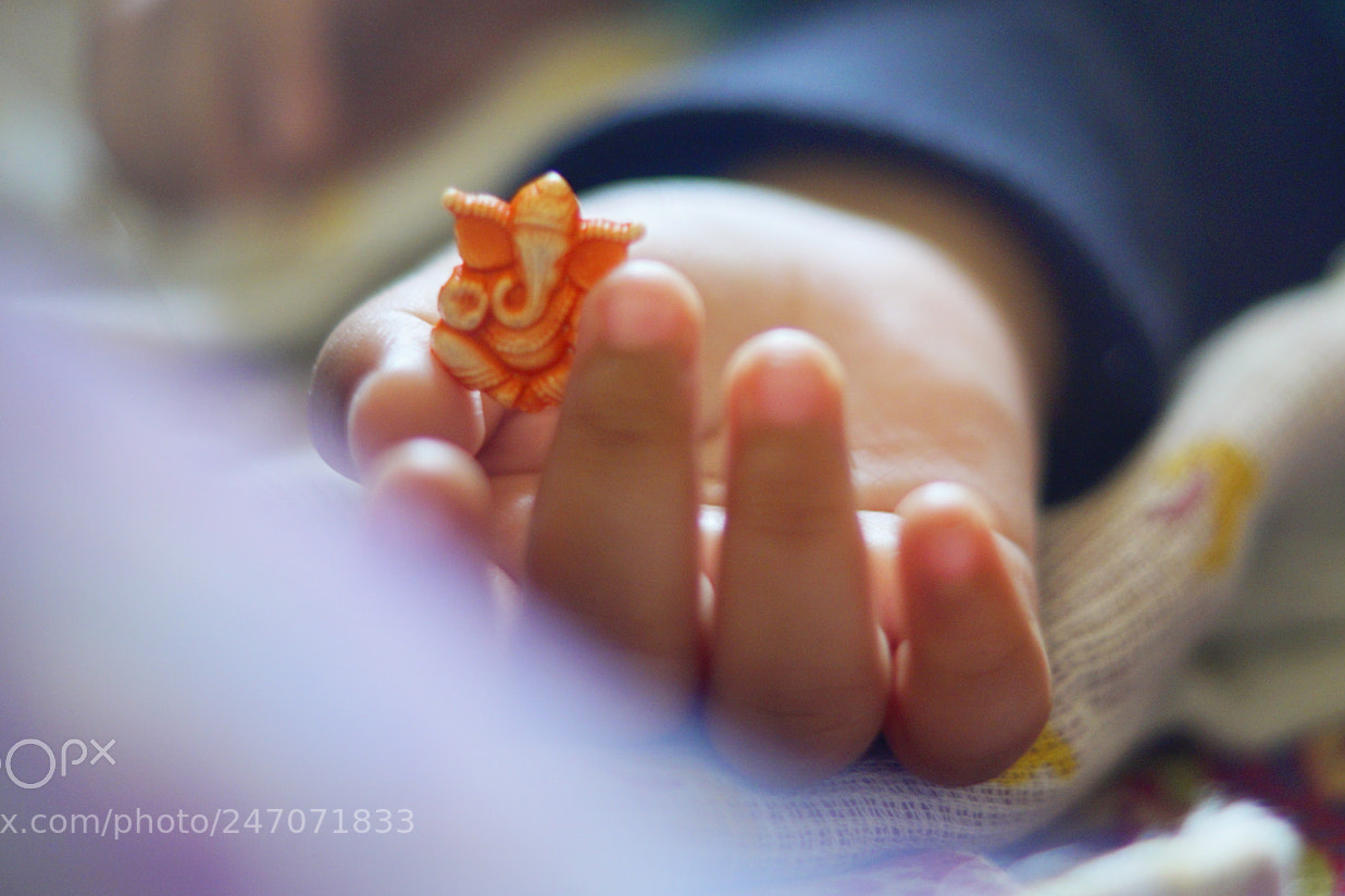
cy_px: 327
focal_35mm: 97
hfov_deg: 21.0
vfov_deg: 14.1
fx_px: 3623
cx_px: 715
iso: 250
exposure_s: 1/8
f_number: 1.8
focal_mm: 50
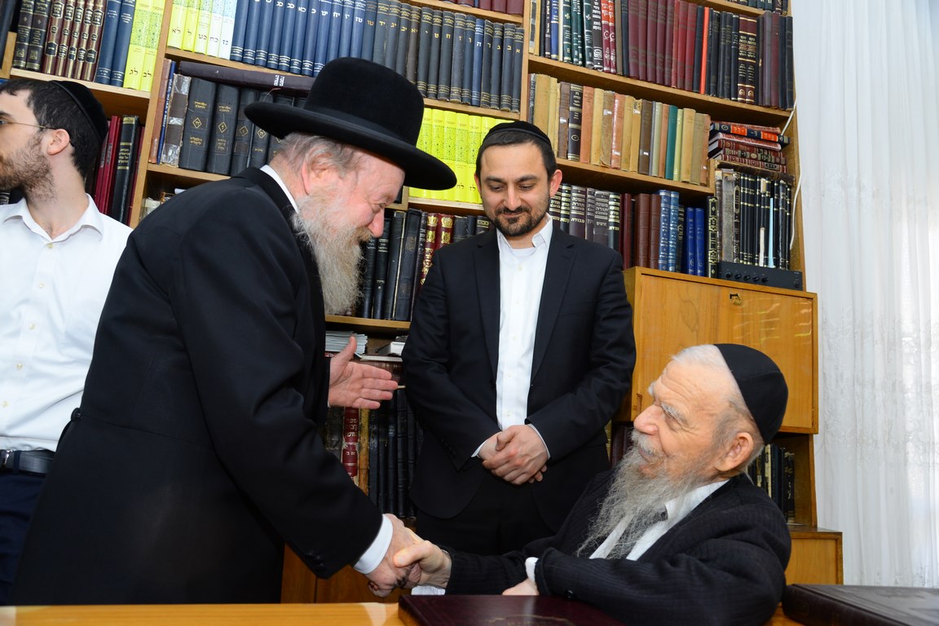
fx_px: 730
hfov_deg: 65.5
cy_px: 313
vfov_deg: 46.4
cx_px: 470
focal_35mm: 28
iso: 800
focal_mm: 28
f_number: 5.6
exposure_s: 1/80
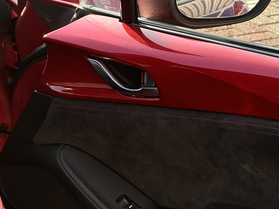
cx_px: 247
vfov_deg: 9.3
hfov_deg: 12.4
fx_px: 1273
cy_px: 192
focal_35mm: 158
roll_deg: +0.4
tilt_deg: -23.7
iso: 32
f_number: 2.8
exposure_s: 1/112
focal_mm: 9
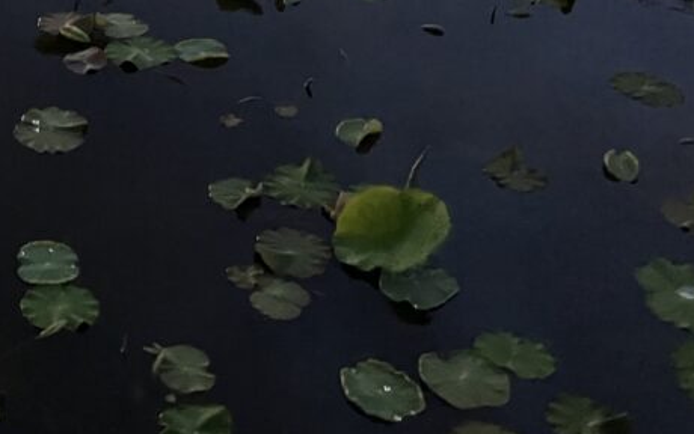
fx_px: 1249
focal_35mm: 66
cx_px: -38
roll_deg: +1.4
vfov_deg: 19.0
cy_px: -36
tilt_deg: -25.2
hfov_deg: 28.6
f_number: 1.8
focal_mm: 3.99
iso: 1600
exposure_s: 1/17
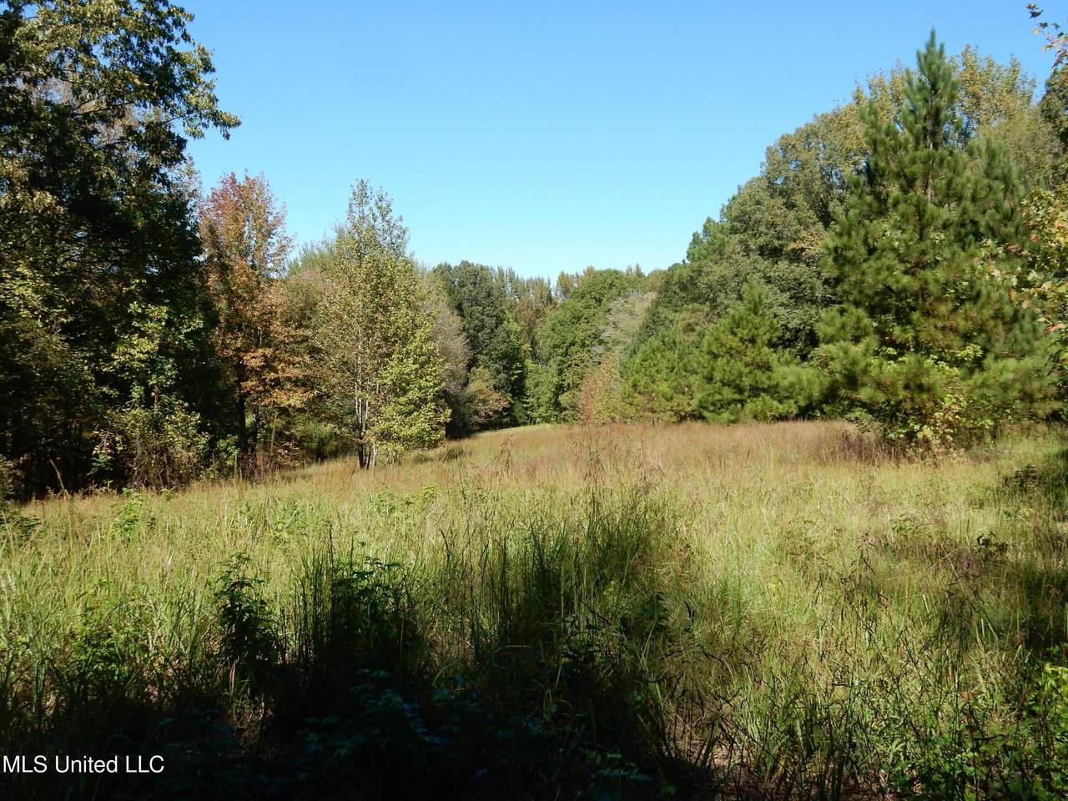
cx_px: 534
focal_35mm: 36
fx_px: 1111
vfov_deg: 39.7
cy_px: 400
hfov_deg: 51.4
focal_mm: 6.4
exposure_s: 1/800
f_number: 4
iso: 125
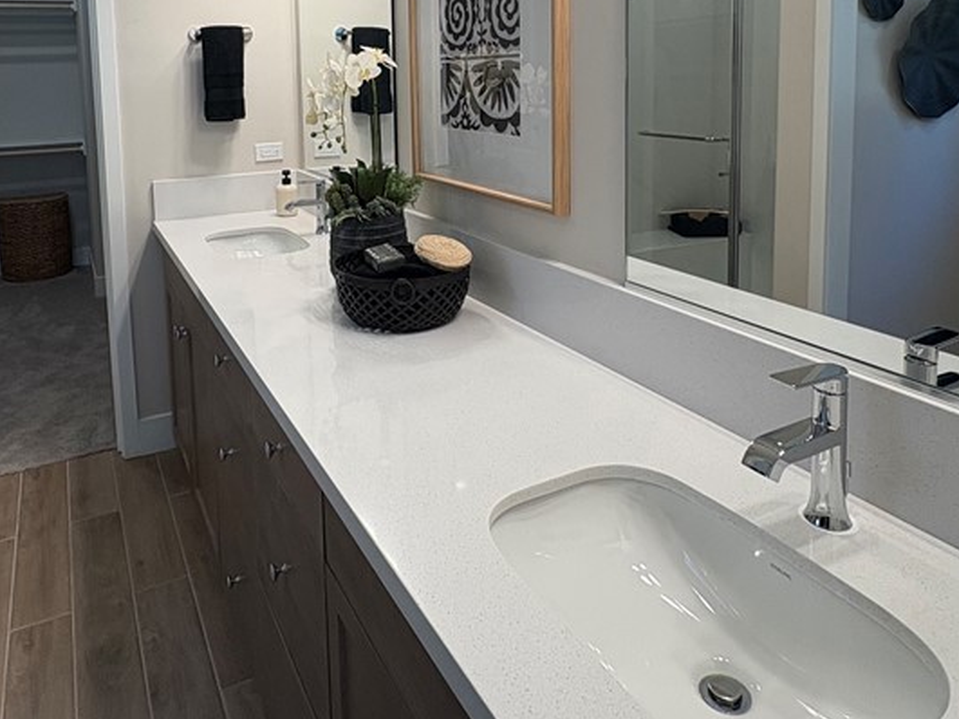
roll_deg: +1.7
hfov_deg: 65.1
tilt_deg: -5.4
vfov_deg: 48.5
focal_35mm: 27
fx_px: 748
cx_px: 415
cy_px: 145
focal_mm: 2.22
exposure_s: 1/120
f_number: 2.2
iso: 100
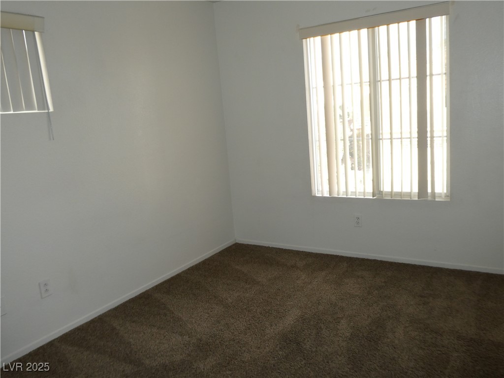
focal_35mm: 28
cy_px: 189
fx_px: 408
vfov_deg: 49.7
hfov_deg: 63.4
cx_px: 252
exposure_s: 1/125
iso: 160
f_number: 3.5
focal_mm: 5
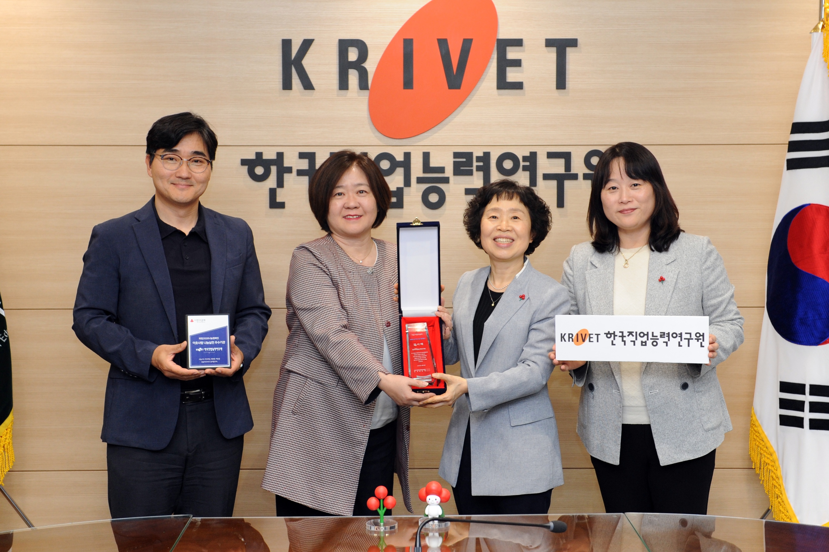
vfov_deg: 31.9
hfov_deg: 46.4
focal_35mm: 42
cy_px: 276
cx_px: 414
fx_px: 967
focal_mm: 42
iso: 1000
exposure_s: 1/60
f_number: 4.5
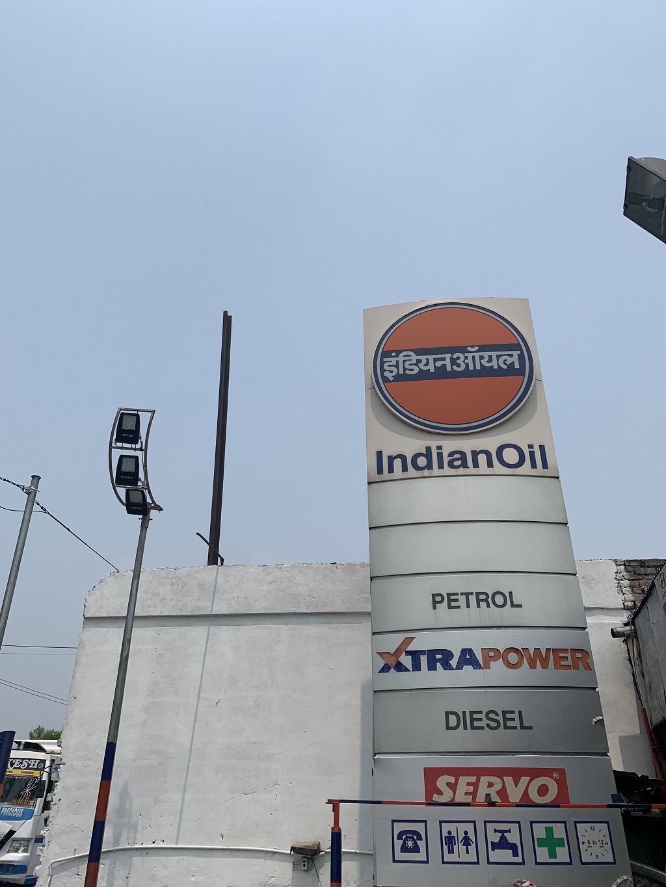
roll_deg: -0.9
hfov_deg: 53.1
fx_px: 667
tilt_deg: +30.1
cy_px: 444
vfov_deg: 67.3
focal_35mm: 26
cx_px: 333
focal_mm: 4.25
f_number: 1.8
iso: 25
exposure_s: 1/6061
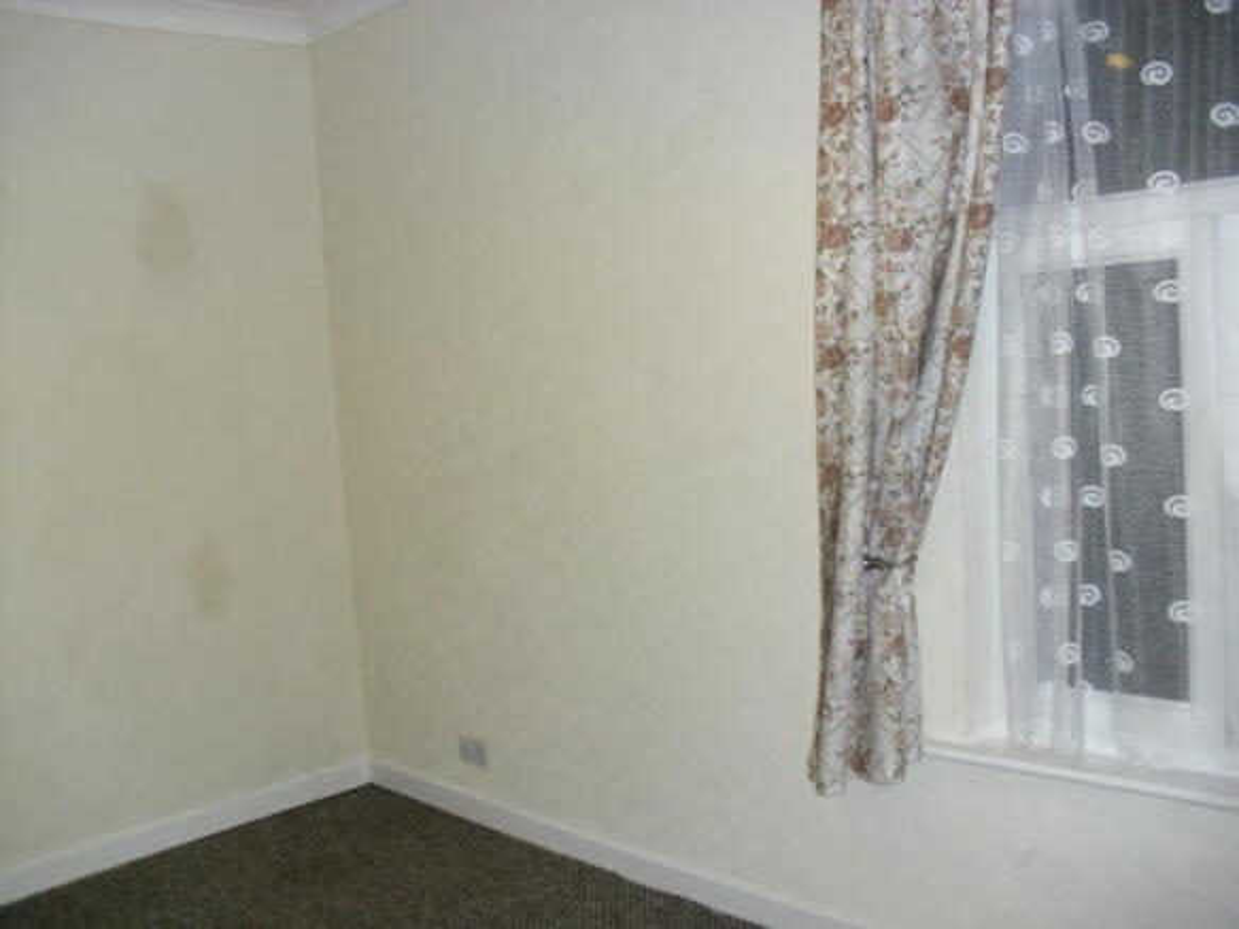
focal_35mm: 36
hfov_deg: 51.4
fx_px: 1288
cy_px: 464
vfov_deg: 39.6
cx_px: 620
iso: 200
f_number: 3.1
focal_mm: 6.3
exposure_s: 1/60
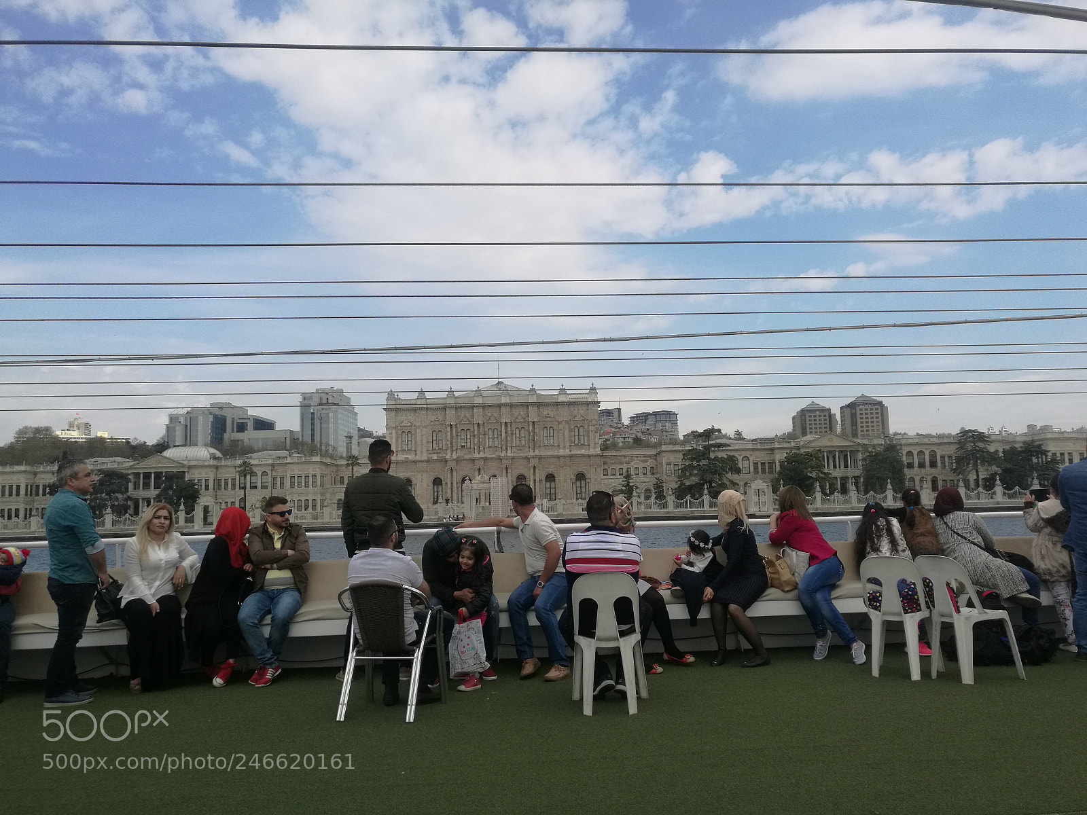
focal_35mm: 27
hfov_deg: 65.3
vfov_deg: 51.4
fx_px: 848
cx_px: 544
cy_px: 408
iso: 50
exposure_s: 1/1124
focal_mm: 4.04
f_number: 2
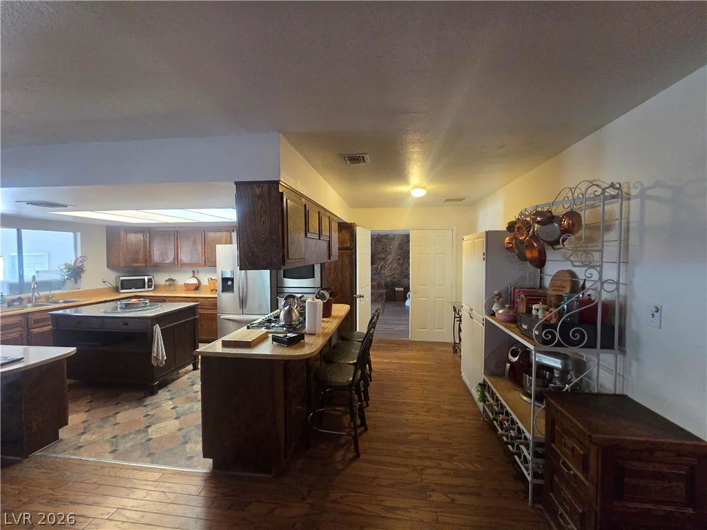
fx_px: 266
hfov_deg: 106.2
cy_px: 265
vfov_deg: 89.9
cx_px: 354
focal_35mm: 13
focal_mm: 2.2
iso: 800
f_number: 2.2
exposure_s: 1/60
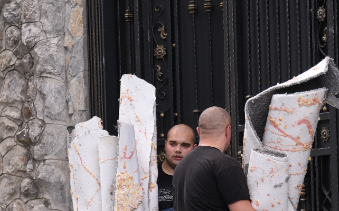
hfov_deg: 7.8
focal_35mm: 270
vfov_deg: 4.9
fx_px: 2494
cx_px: 237
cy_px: 209
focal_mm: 105
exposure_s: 1/800
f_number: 4
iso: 500
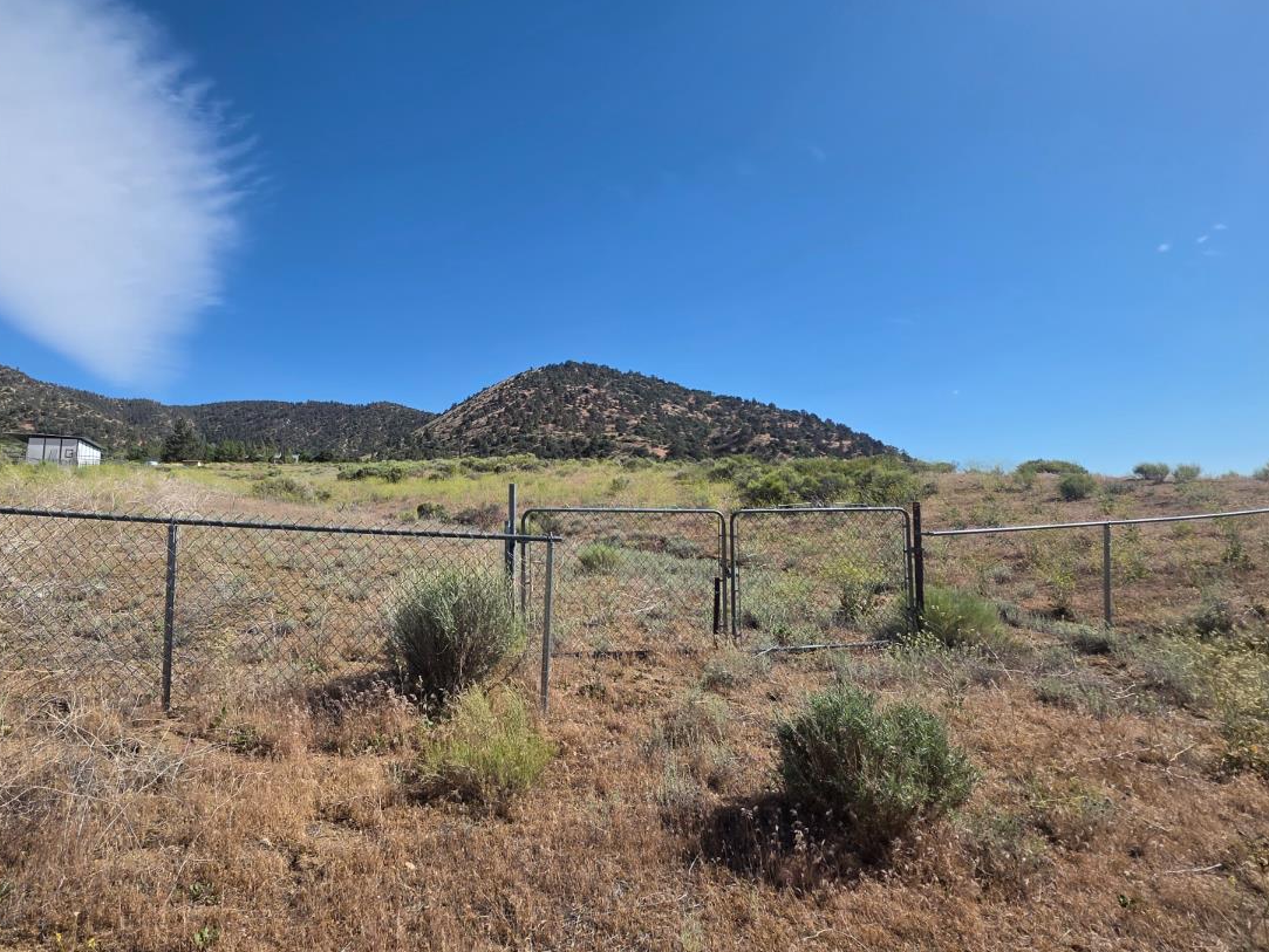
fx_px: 660
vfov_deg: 71.5
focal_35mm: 18
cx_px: 486
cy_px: 430
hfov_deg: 86.2
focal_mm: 2.2
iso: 40
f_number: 1.9
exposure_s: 1/2423
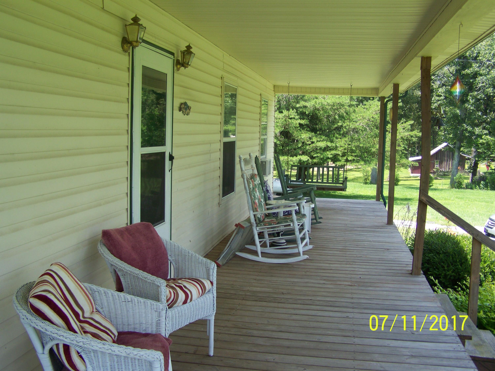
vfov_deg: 37.7
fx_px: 543
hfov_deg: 49.0
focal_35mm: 38
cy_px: 186
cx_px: 248
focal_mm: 6.3
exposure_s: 1/160
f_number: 2.8
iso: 64
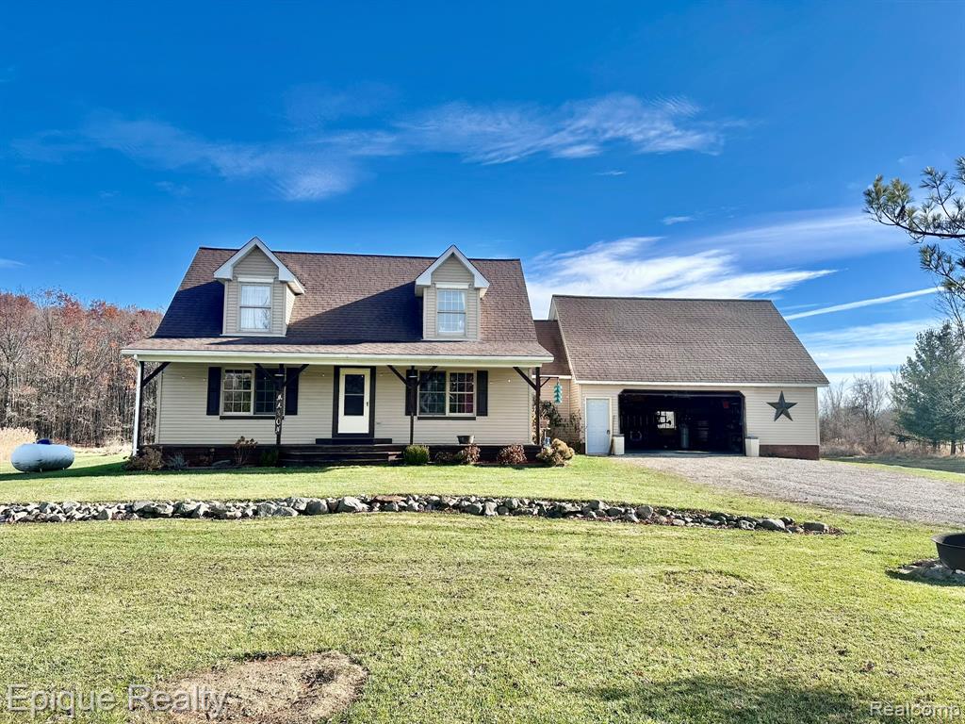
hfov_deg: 71.6
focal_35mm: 24
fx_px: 669
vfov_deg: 56.8
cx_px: 482
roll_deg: -0.6
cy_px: 362
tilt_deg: +5.7
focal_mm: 6.86
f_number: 1.78
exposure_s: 1/1988
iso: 80
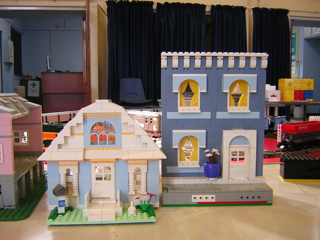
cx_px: 160
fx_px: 333
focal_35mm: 36
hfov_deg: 51.4
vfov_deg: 39.7
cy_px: 120
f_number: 2.6
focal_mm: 4.7
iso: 100
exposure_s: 1/29.8
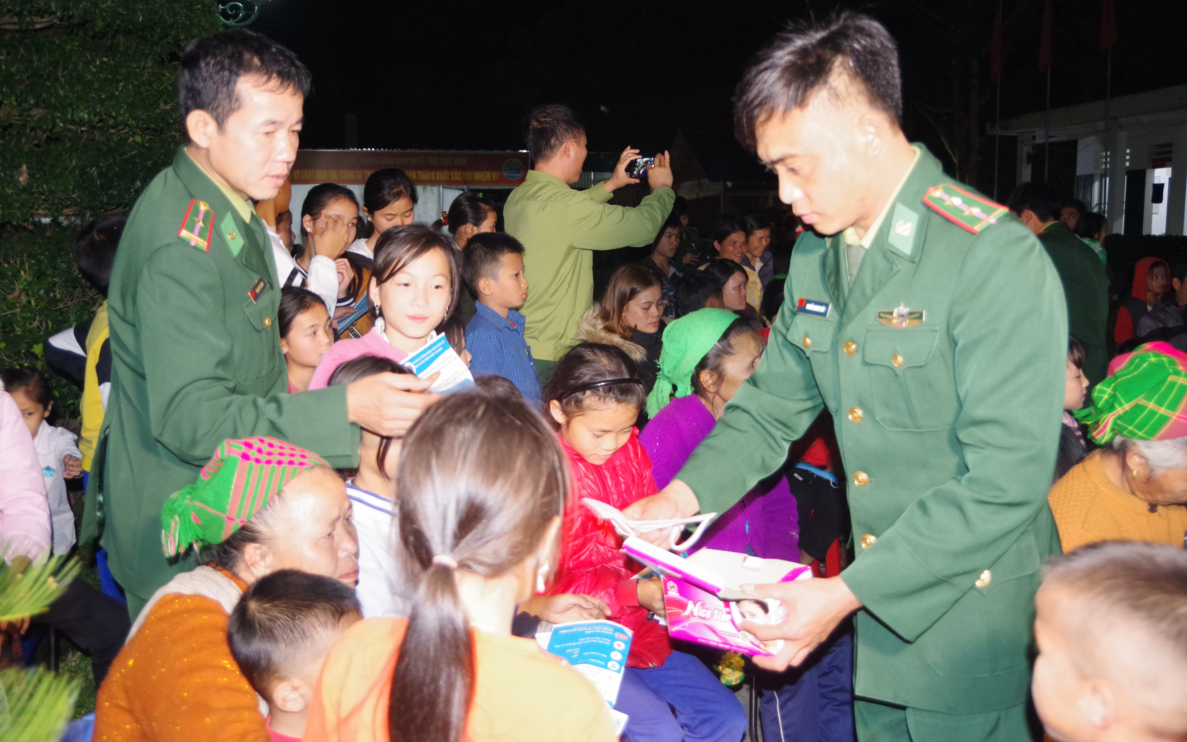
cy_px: 365
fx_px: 1197
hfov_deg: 52.7
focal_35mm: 37
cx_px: 593
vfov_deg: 34.4
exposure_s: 1/60
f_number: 4
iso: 3200
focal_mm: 24
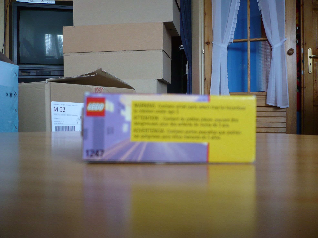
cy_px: 119
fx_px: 322
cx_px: 159
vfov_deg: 40.7
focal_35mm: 35
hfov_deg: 52.6
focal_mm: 5.8
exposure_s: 1/30
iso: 125
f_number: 2.8
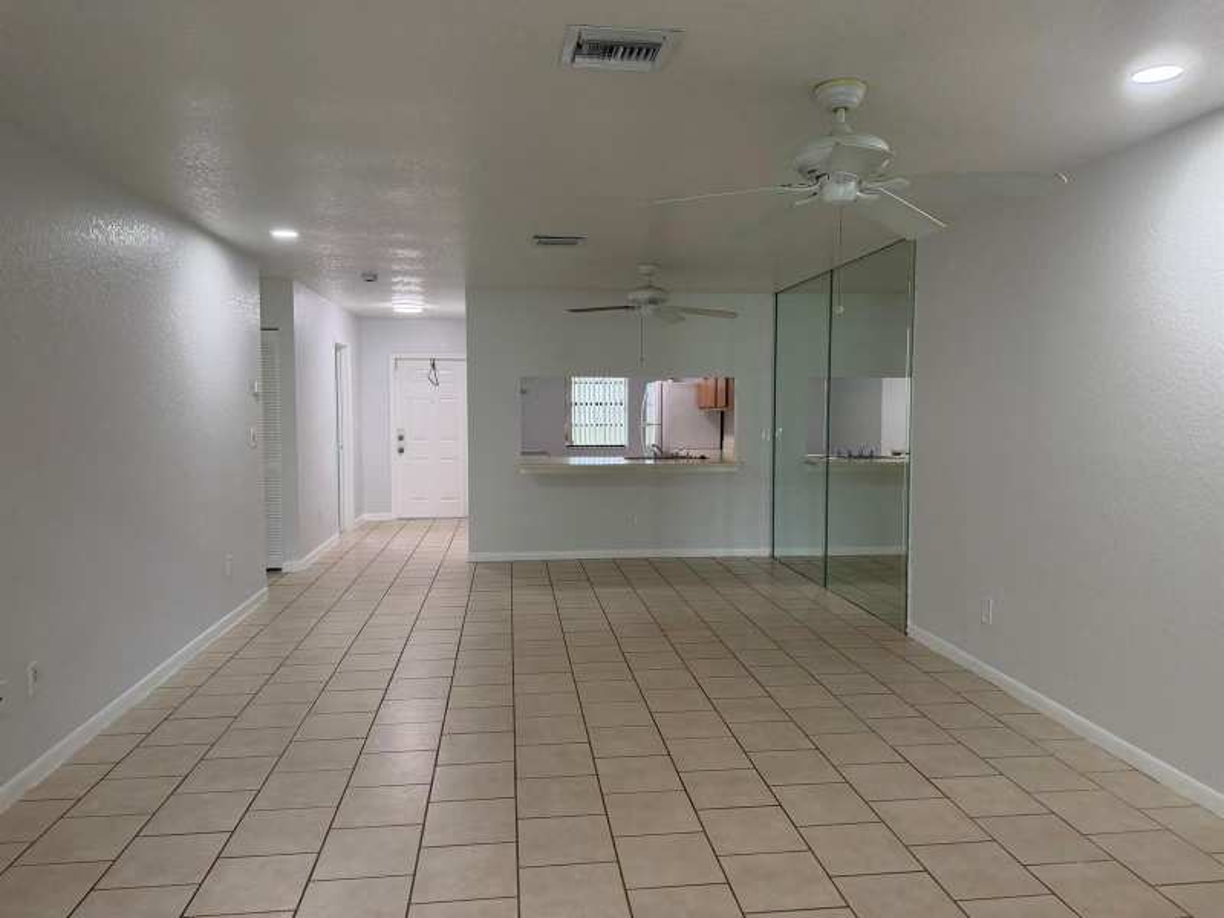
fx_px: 849
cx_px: 612
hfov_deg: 71.6
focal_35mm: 24
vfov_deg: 56.8
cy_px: 459
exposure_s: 1/161
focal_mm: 6.76
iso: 200
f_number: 1.78
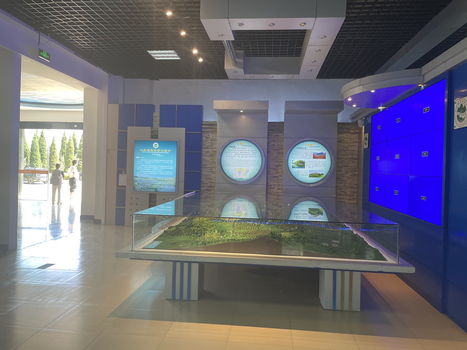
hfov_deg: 67.3
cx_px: 234
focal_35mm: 26
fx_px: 351
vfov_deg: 53.1
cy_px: 175
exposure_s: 1/100
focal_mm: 4.2
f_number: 1.6
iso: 100
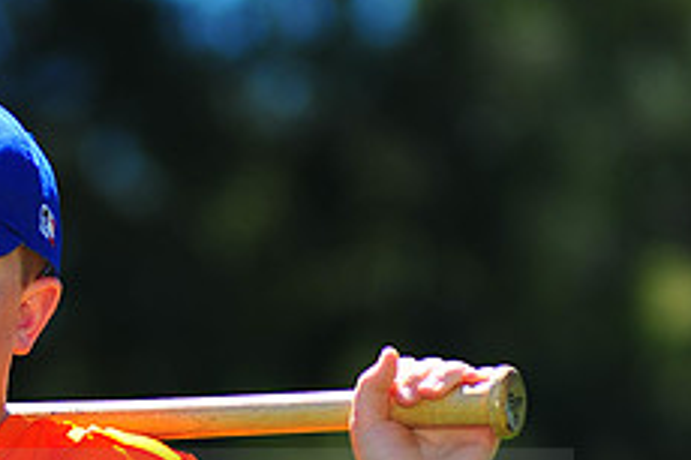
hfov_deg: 4.5
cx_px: -9
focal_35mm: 454
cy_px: 487
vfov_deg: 3.0
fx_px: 8708
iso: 200
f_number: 4
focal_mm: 180
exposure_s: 1/1000
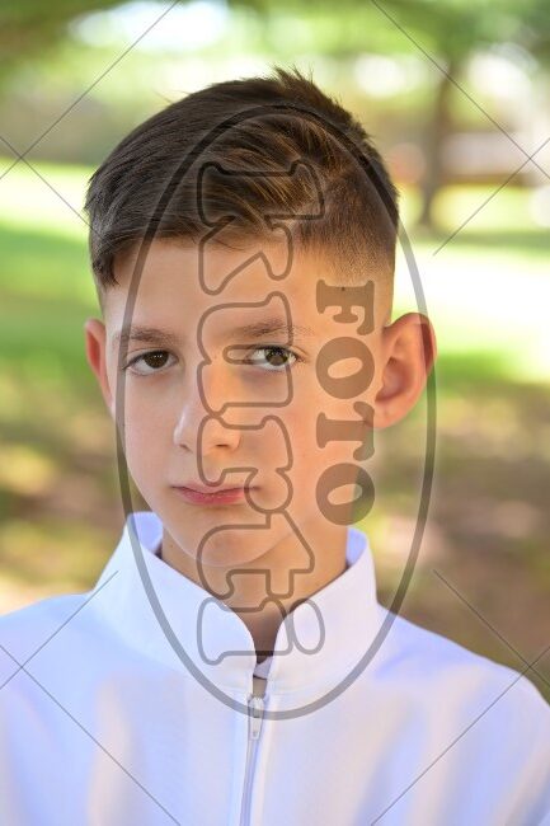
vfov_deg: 17.1
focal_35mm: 120
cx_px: 275
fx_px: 2751
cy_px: 413
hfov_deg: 11.4
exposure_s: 1/160
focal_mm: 120
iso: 640
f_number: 5.6
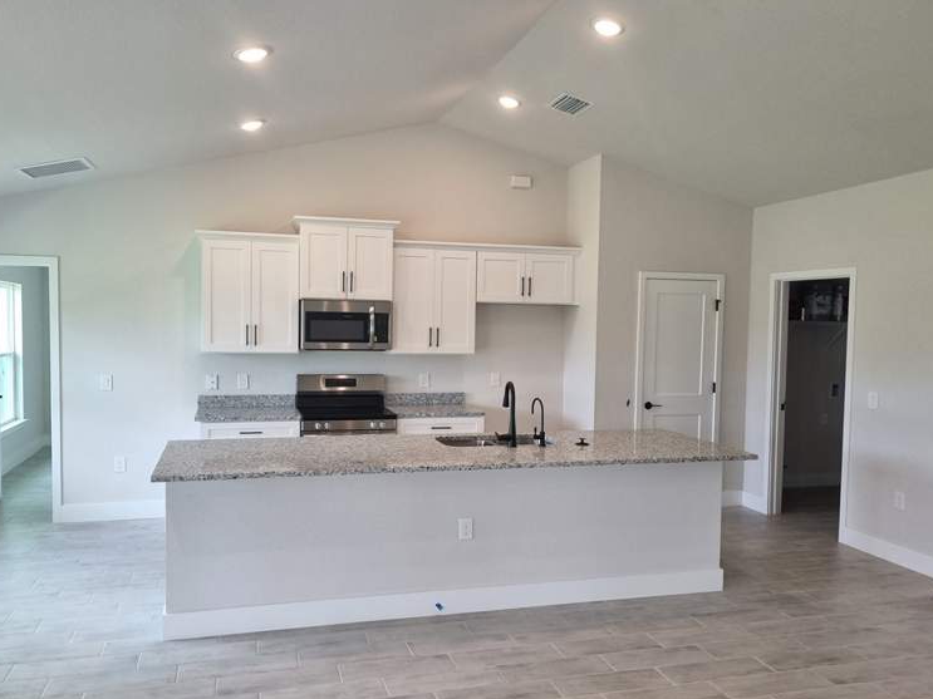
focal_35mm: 28
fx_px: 755
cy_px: 366
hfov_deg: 63.4
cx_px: 446
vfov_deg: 49.7
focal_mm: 5.4
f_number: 1.8
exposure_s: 1/120
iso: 100
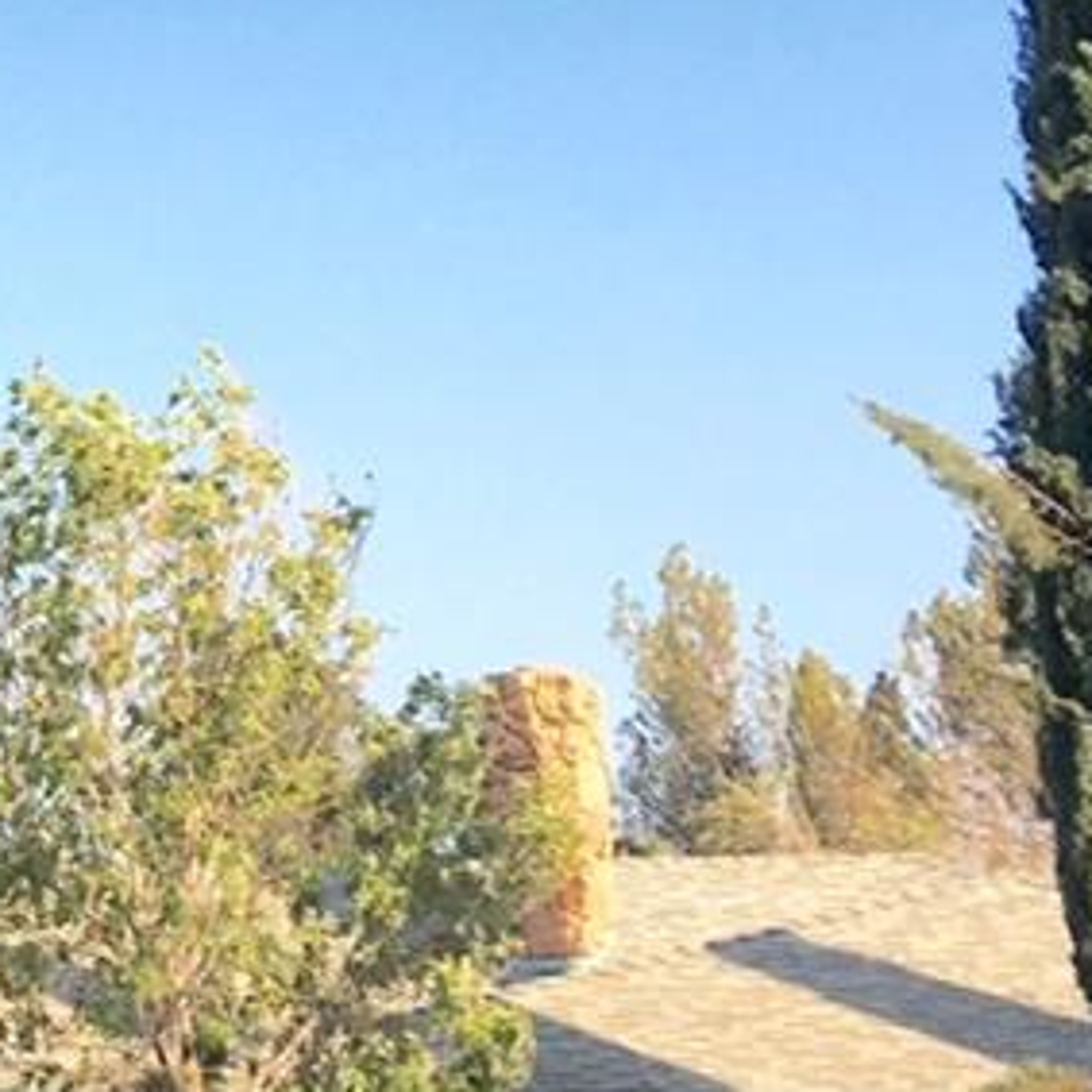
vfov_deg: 12.7
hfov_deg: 11.6
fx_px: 4854
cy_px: 85
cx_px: -1046
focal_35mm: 136
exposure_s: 1/1131
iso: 25
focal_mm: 4.15
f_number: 2.2
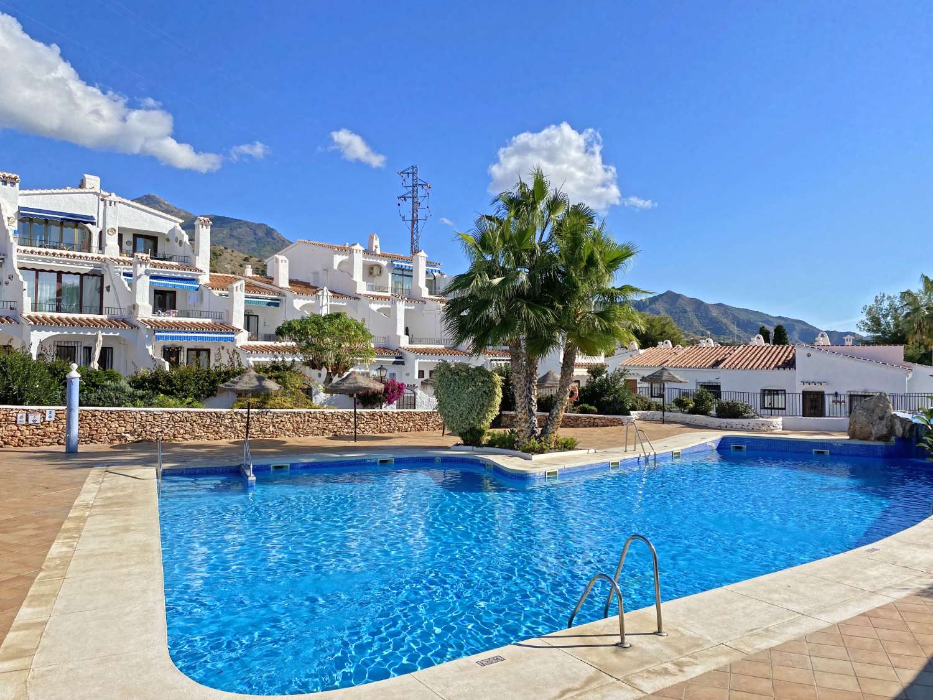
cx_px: 466
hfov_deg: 67.3
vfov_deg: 53.1
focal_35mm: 26
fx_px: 701
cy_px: 350
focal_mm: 4.25
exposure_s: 1/4115
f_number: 1.8
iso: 32
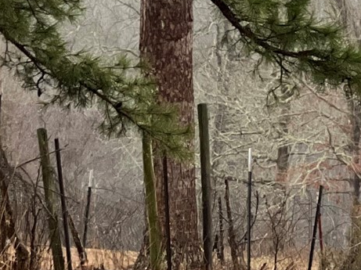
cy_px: 1
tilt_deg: +2.4
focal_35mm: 321
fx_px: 3345
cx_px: 200
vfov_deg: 4.6
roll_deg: -2.3
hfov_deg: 6.2
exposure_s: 1/40
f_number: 2.8
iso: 200
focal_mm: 9
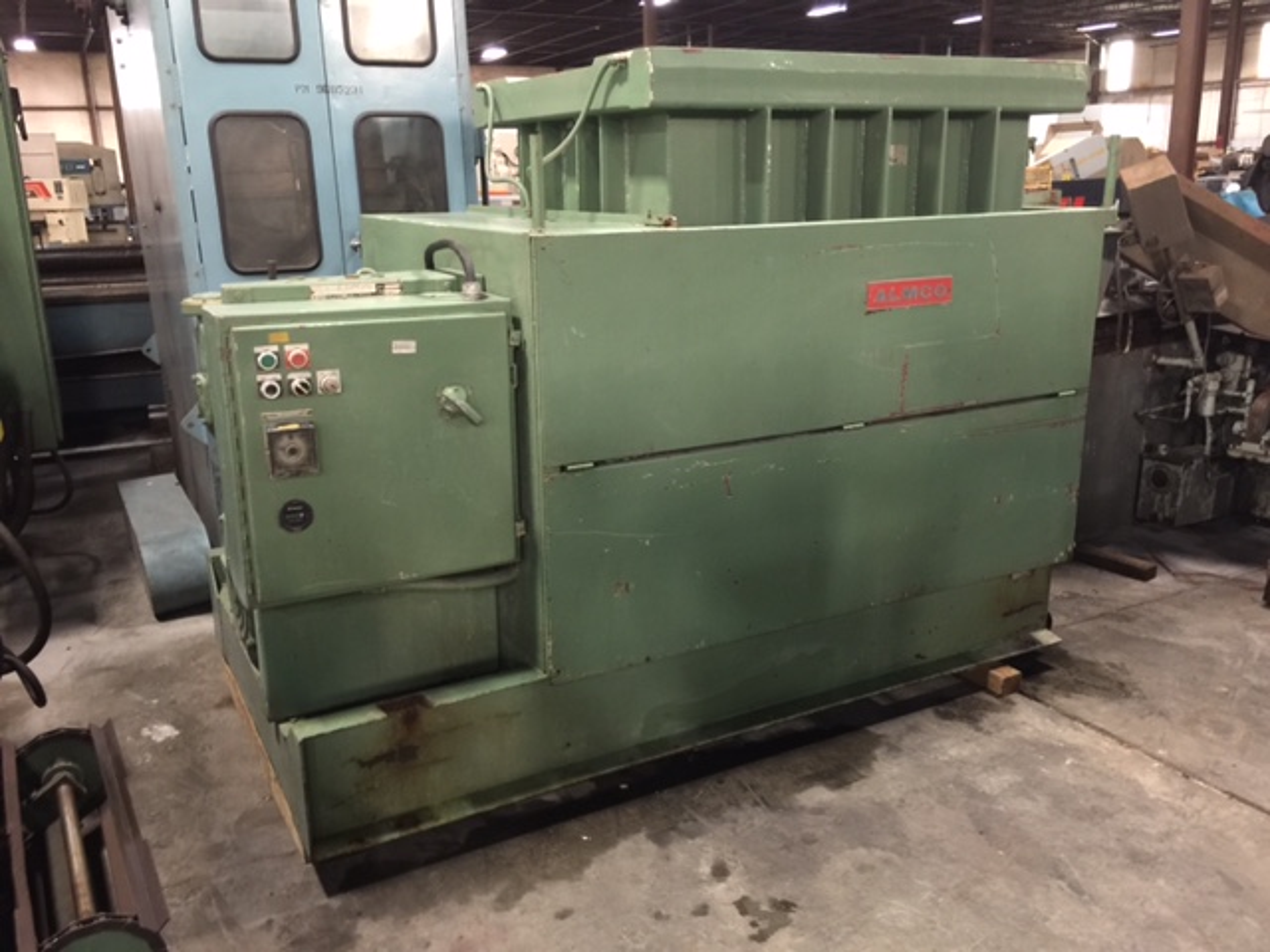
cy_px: 476
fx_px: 1064
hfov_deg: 61.7
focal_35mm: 29
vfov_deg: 48.2
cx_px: 635
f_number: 2.2
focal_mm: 4.15
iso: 64
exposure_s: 1/4
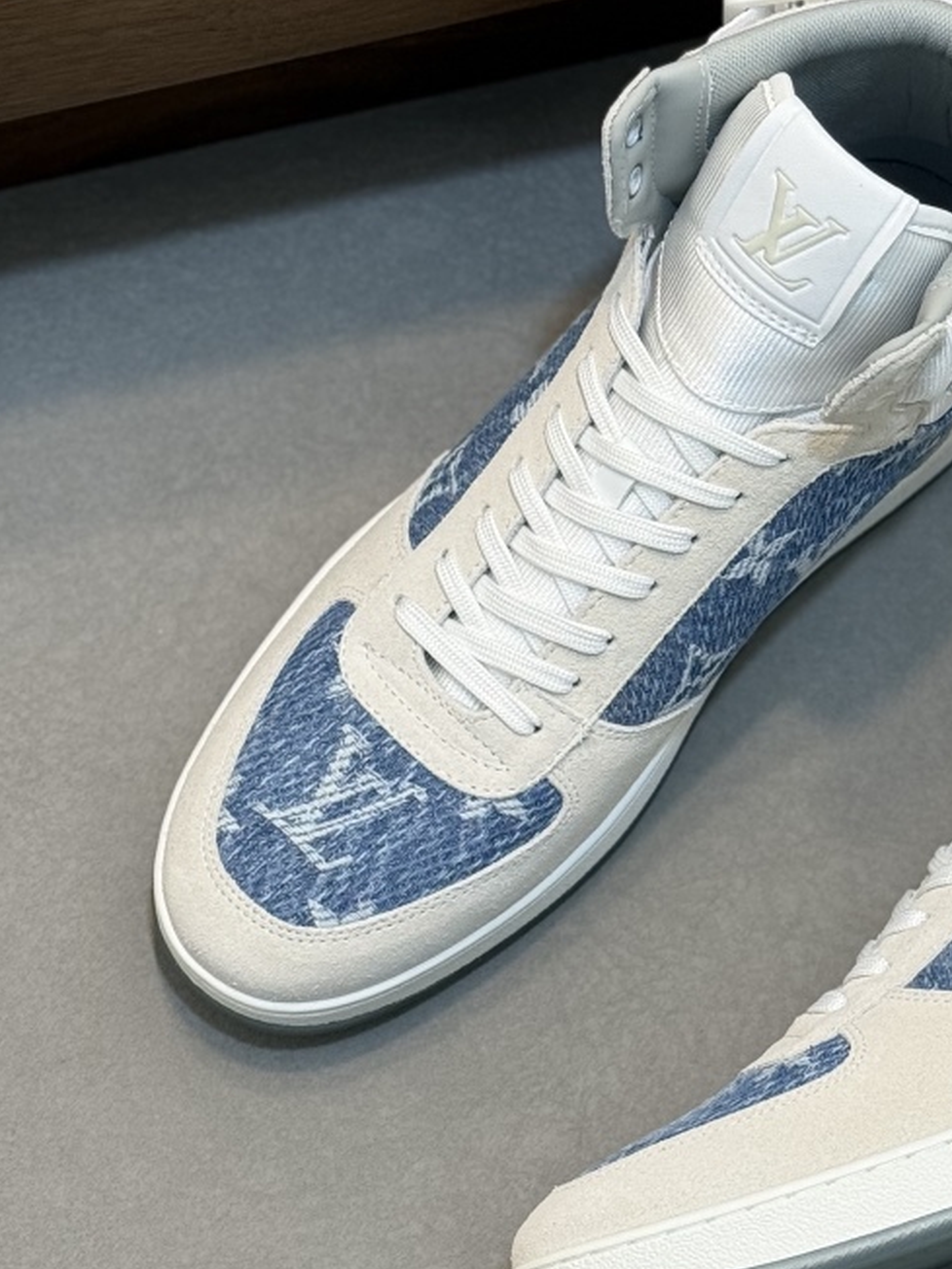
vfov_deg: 18.5
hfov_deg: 13.9
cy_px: 693
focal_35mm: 106
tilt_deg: -71.5
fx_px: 3887
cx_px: 777
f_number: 1.78
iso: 80
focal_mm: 6.76
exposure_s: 1/100
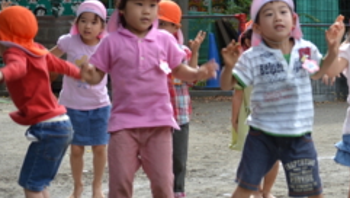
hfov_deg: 12.5
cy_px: 130
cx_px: 235
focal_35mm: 172
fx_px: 1598
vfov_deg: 7.1
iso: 100
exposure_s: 1/160
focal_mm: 66
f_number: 6.3
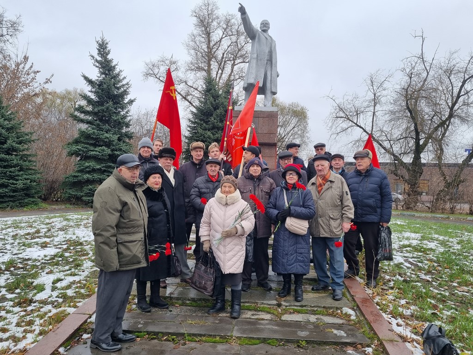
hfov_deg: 67.3
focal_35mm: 26
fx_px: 355
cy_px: 178
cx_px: 236
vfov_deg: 53.1
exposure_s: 1/461
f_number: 1.8
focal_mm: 5.4
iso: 50
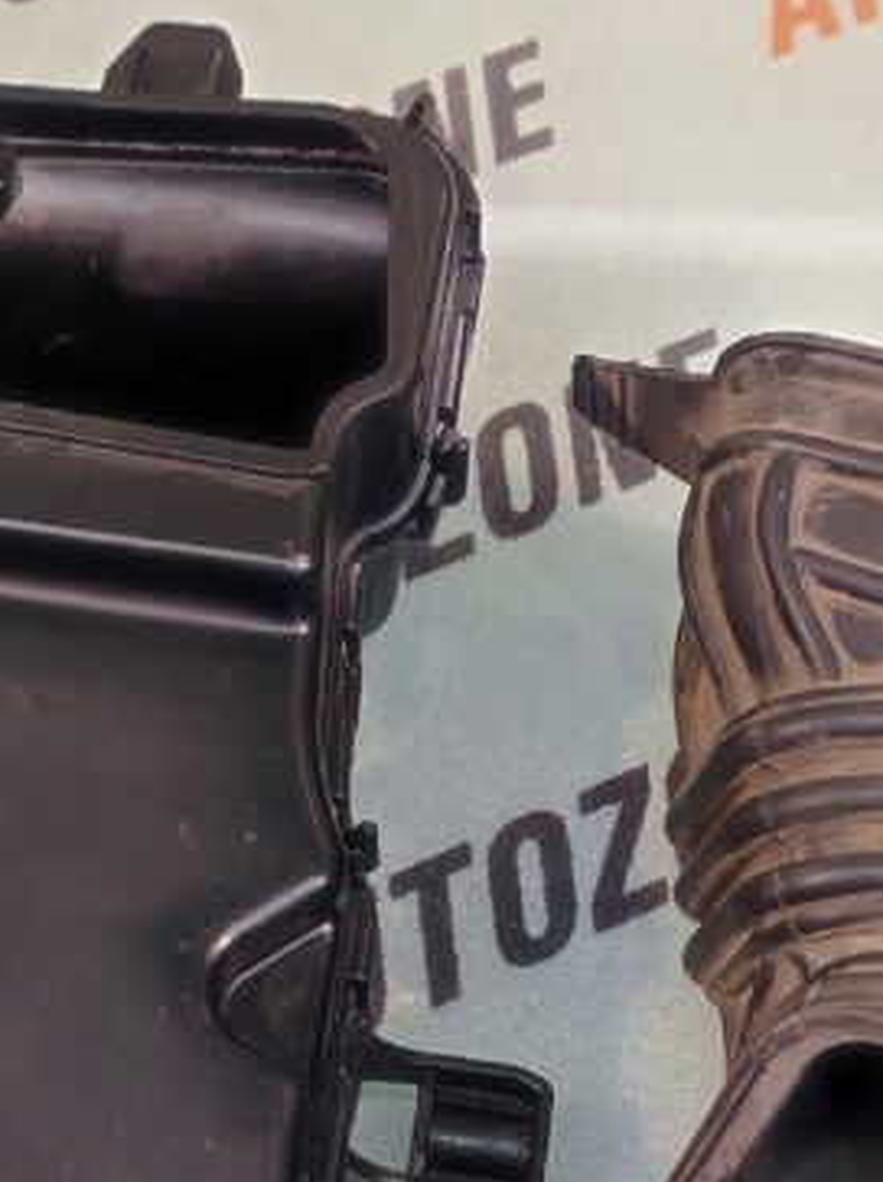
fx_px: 1637
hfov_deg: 30.0
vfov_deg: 39.2
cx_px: 306
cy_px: 798
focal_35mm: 48
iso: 1055
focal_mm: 4.74
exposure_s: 1/33
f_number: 1.79
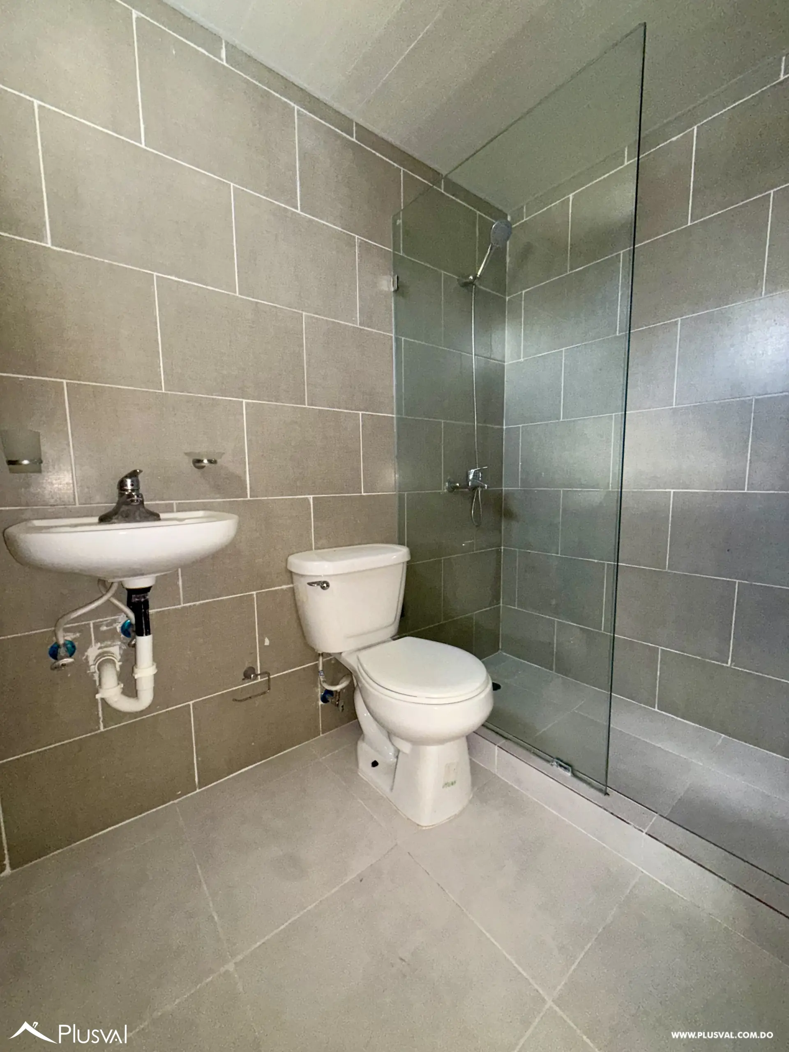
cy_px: 526
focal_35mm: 14
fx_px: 425
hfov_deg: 85.7
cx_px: 394
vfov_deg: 102.1
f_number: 2.2
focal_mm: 2.22
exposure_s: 1/60
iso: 400
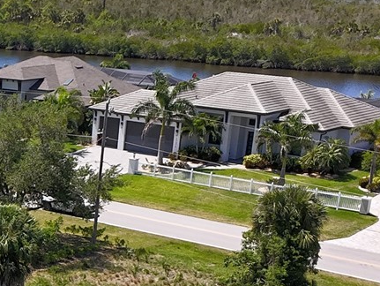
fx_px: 978
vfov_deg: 16.1
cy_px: 327
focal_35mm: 89
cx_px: -205
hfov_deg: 19.1
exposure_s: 1/1000
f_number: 2.8
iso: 140
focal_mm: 4.55
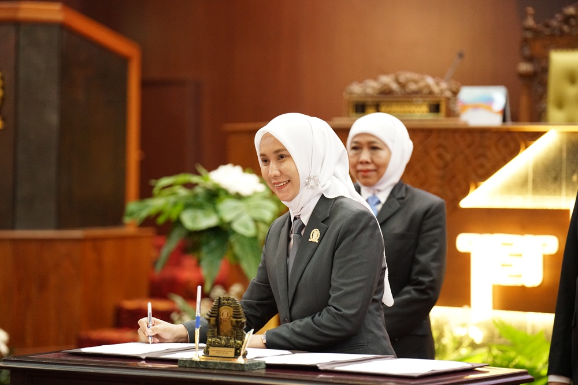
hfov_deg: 15.0
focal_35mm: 137
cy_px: 192
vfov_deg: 10.0
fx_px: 2200
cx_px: 289
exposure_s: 1/125
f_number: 2.8
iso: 8000
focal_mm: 137
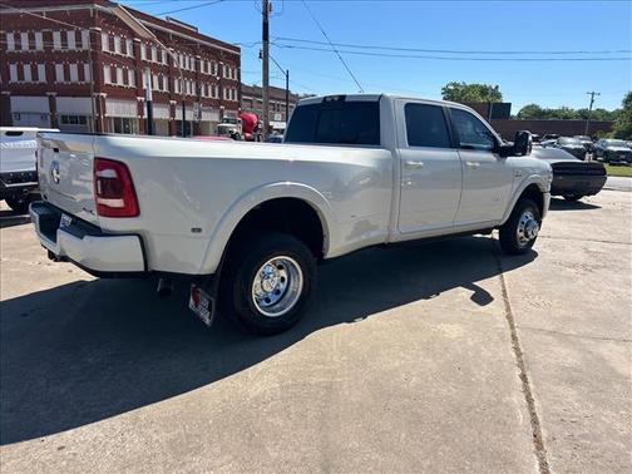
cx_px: 316
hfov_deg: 67.3
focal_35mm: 26
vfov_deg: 53.1
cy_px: 237
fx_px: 475
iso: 50
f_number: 1.5
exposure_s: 1/4630
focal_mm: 5.7
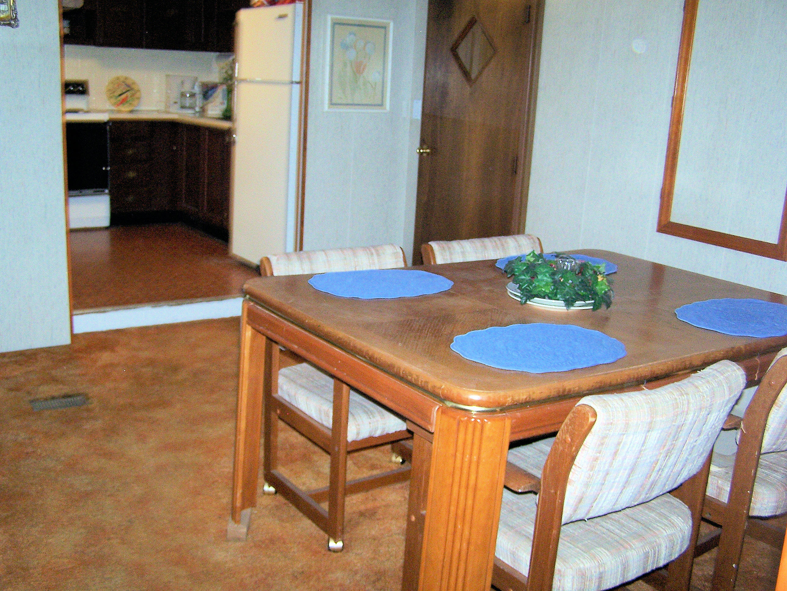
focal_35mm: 38
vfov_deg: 37.7
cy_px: 296
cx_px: 394
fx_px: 864
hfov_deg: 49.0
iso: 140
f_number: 2.8
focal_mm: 6.3
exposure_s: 1/60
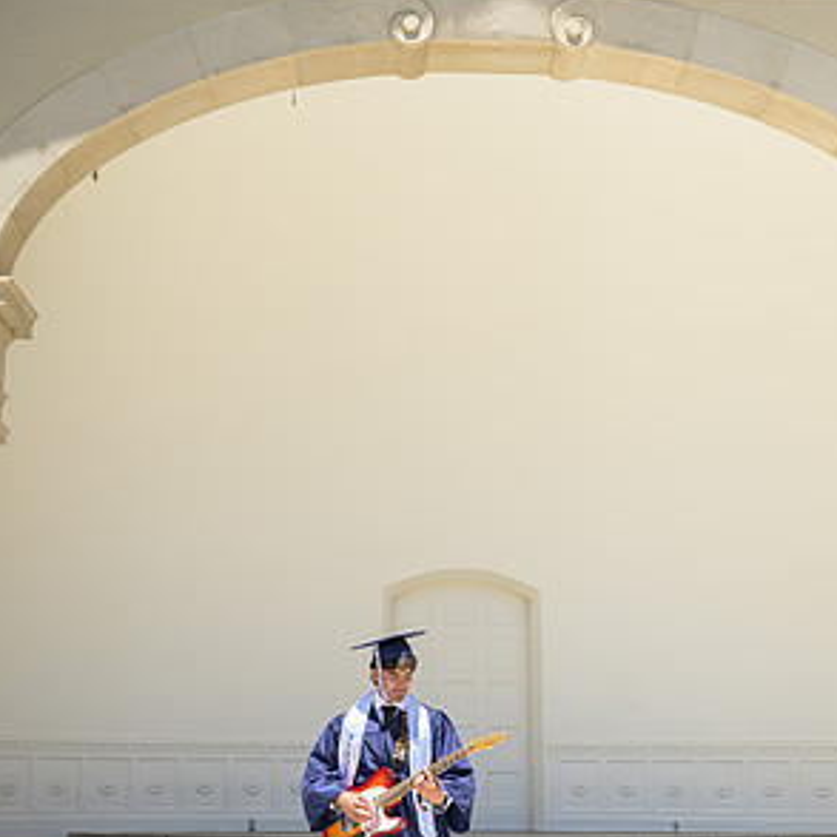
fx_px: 1423
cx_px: 418
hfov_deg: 32.8
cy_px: 447
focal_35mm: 52
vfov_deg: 32.8
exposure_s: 1/5000
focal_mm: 40
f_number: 4
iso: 800
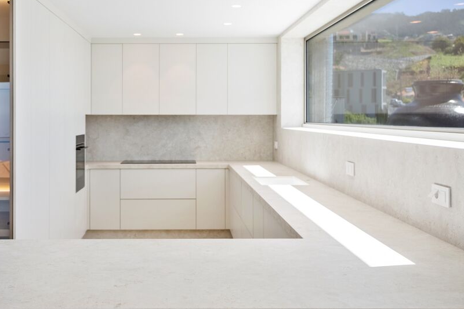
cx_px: 157
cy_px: 126
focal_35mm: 45
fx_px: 580
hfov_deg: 43.0
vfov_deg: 29.8
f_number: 2.8
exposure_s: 1/8000
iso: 320
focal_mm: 19.7
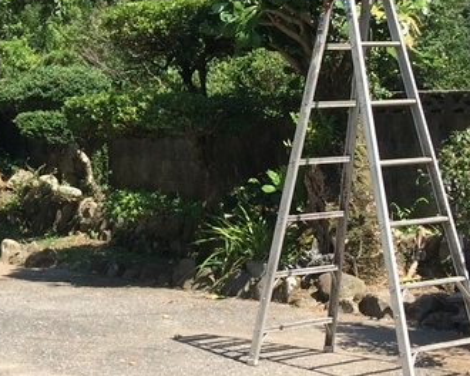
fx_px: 1433
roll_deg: +0.1
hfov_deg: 17.7
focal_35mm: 103
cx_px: -101
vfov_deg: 14.9
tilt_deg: +1.9
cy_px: 118
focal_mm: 4.15
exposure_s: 1/855
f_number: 2.2
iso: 32
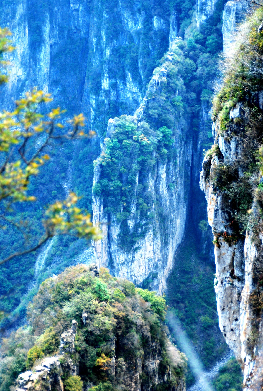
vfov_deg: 20.6
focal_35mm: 99
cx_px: 132
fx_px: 1080
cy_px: 196
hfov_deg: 13.9
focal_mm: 66
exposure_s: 1/250
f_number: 4.5
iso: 200
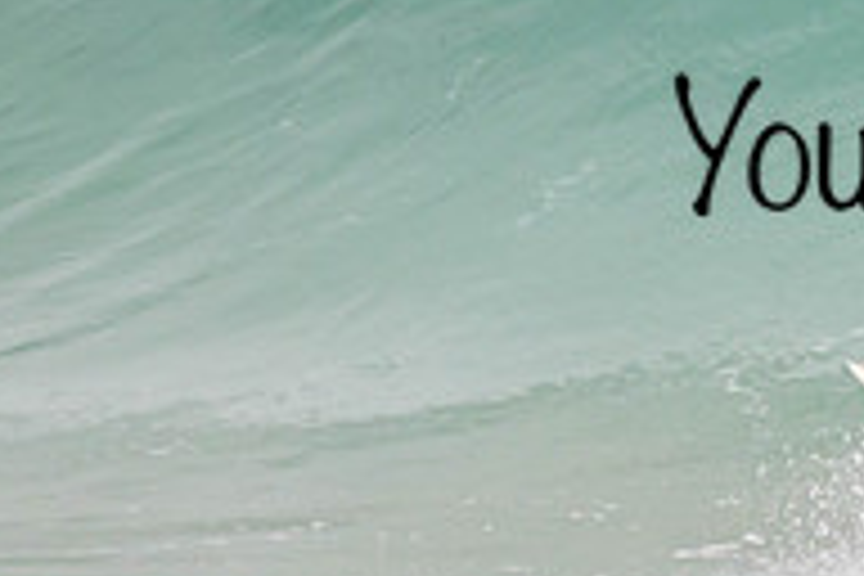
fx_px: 57859
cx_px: 1138
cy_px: 106
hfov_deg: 0.9
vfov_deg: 0.6
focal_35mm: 2411
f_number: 11
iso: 1400
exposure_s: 1/2000
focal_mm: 800
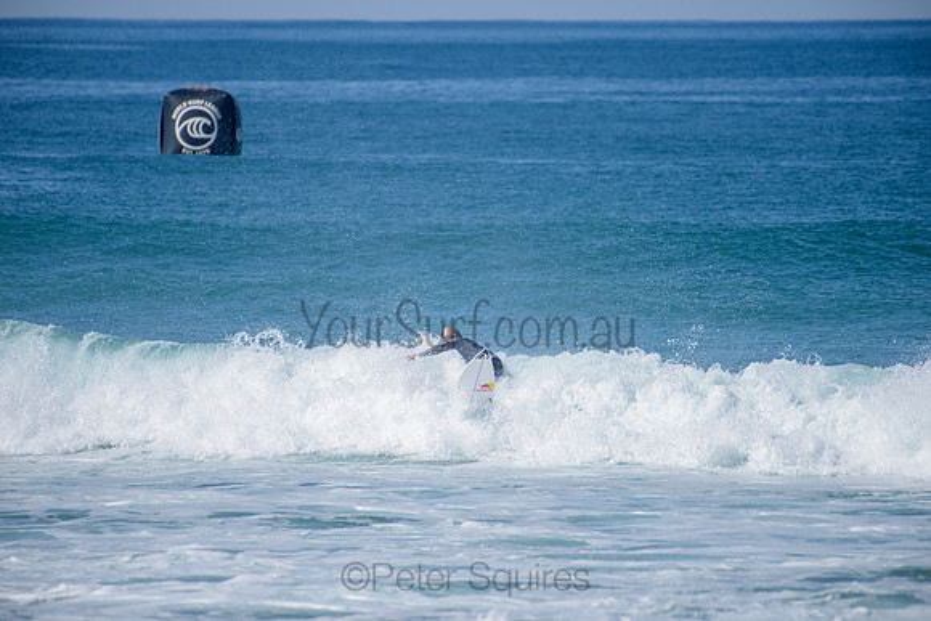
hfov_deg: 4.1
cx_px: 466
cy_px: 310
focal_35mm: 500
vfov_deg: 2.8
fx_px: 12933
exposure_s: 1/2000
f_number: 5.6
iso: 160
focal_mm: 500
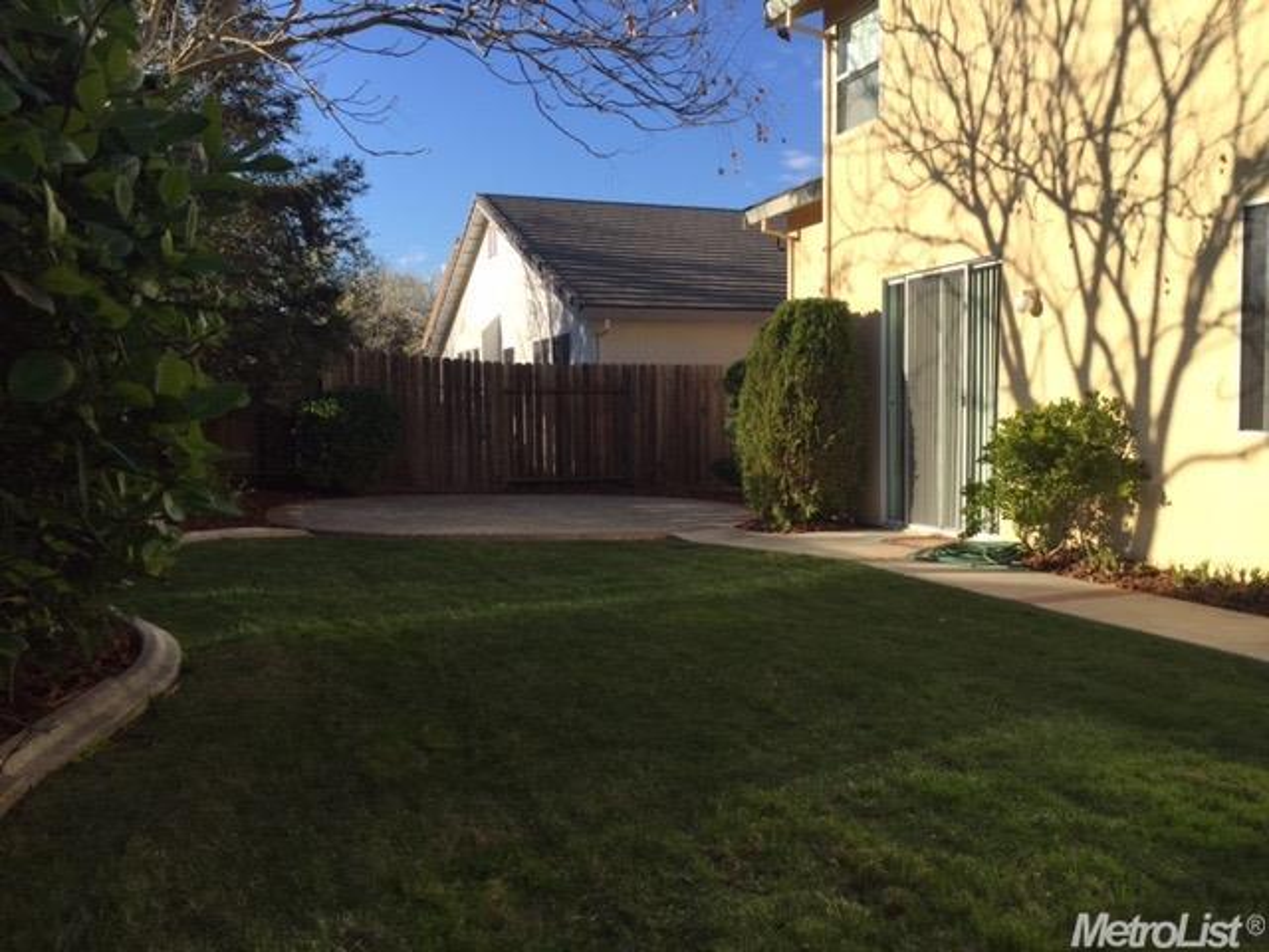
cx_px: 634
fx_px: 1063
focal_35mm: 29
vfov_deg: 48.2
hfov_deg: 61.7
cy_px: 476
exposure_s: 1/1099
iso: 32
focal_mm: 4.15
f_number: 2.2
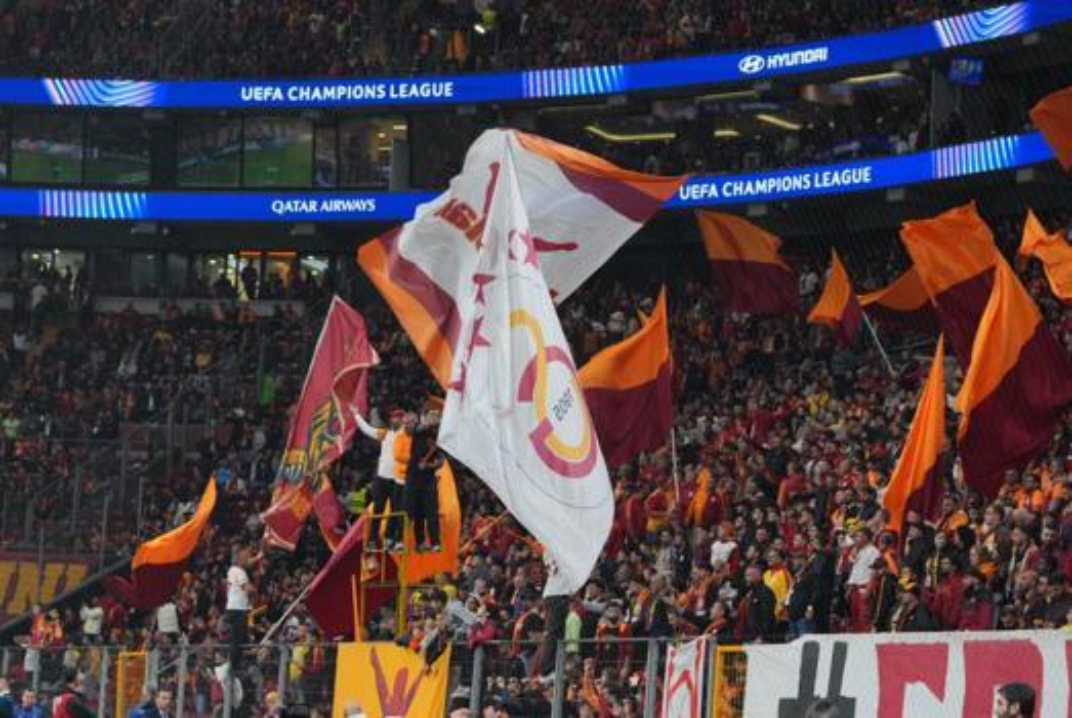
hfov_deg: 19.4
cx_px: 536
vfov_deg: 13.1
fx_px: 3130
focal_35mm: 105
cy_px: 359
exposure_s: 1/1600
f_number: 3.2
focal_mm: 70
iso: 2000
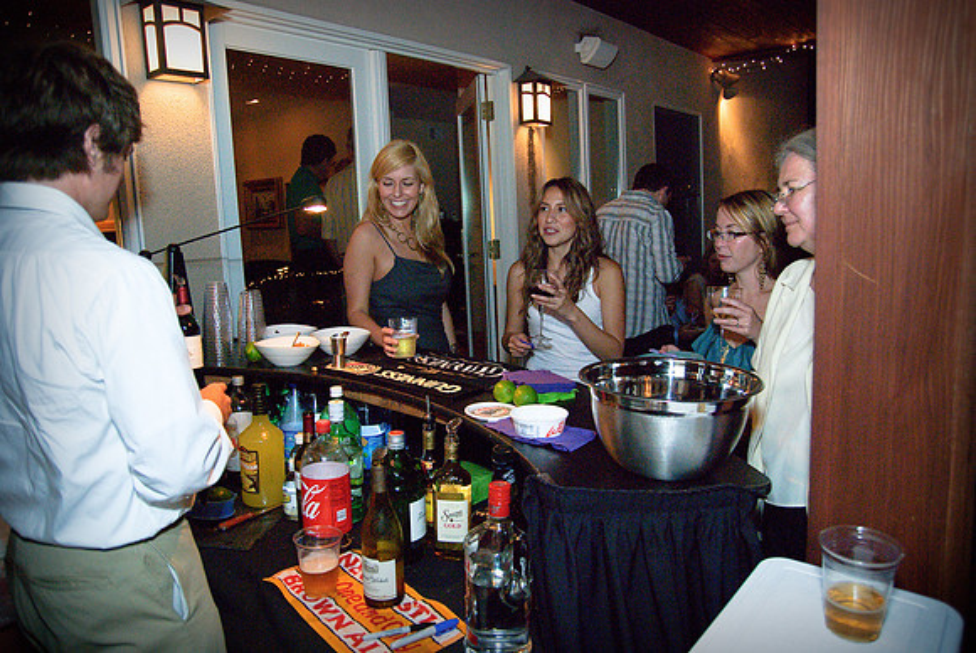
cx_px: 488
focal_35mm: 26
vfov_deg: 50.5
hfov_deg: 70.4
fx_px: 692
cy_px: 326
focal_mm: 17
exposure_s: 1/100
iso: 1000
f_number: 3.2
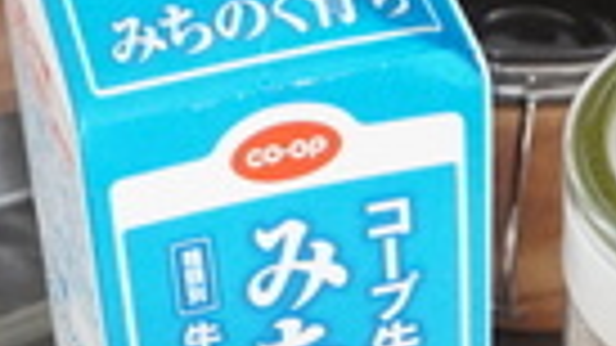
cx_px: 517
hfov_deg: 12.4
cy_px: 1002
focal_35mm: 172
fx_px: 2809
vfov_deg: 6.5
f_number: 6.3
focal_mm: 22
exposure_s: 1/40
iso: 3200
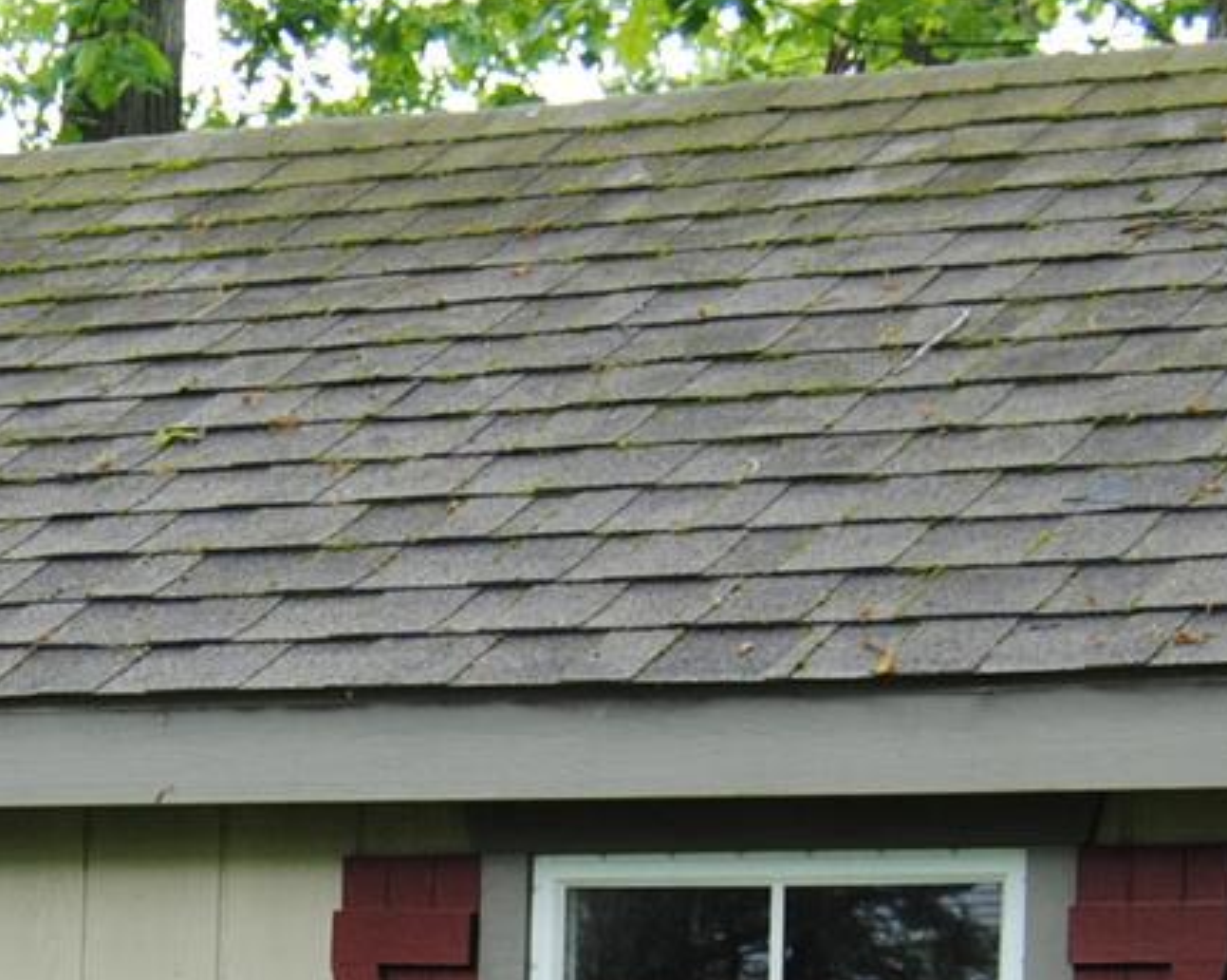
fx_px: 5841
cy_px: 1507
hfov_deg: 11.8
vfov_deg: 9.3
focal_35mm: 161
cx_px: -54
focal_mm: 24
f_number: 5
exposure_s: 1/100
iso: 200
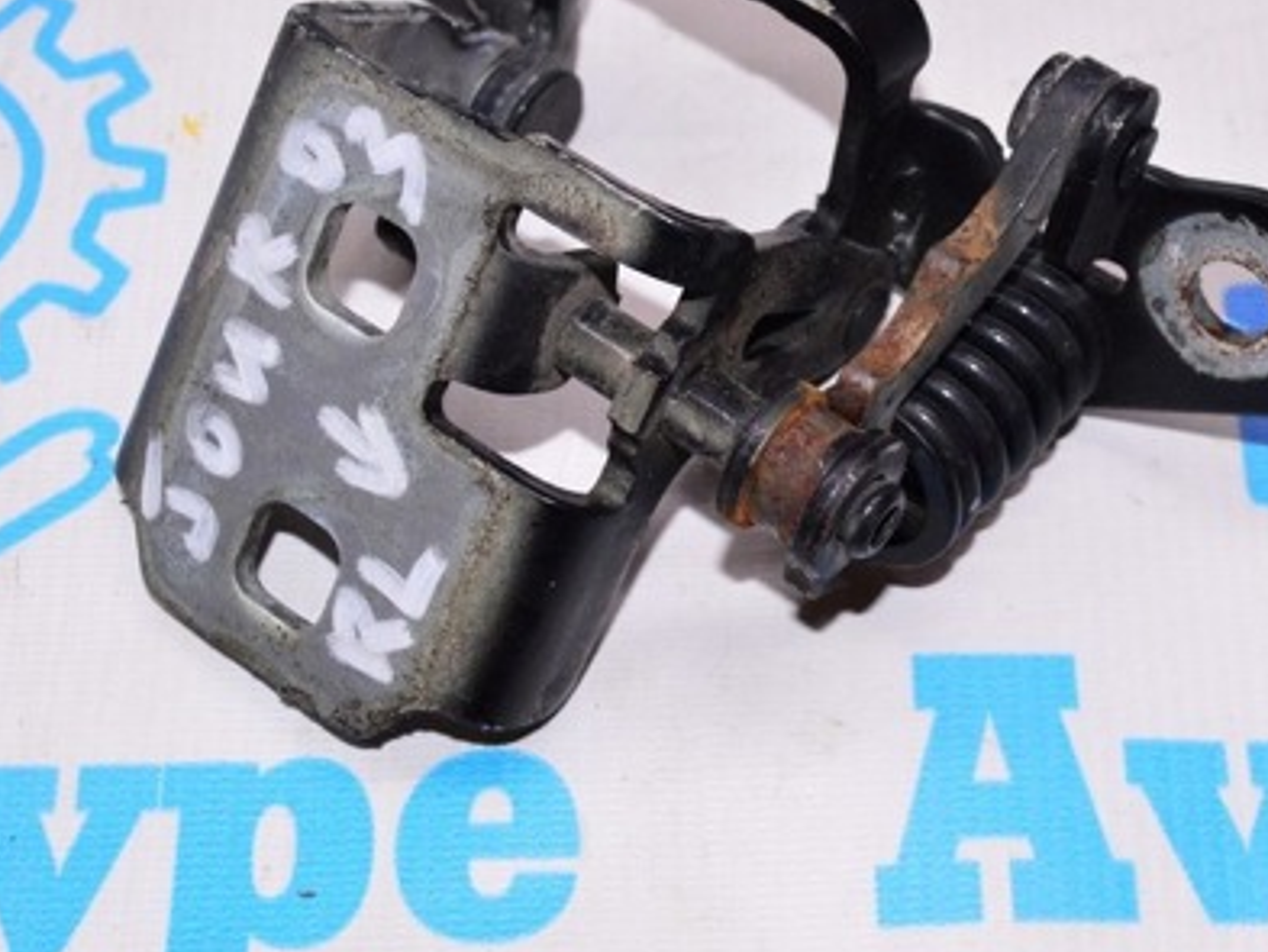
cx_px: 790
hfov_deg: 25.9
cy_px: 305
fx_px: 2748
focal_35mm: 75
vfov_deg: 19.6
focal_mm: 32
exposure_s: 1/160
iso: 1600
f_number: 8
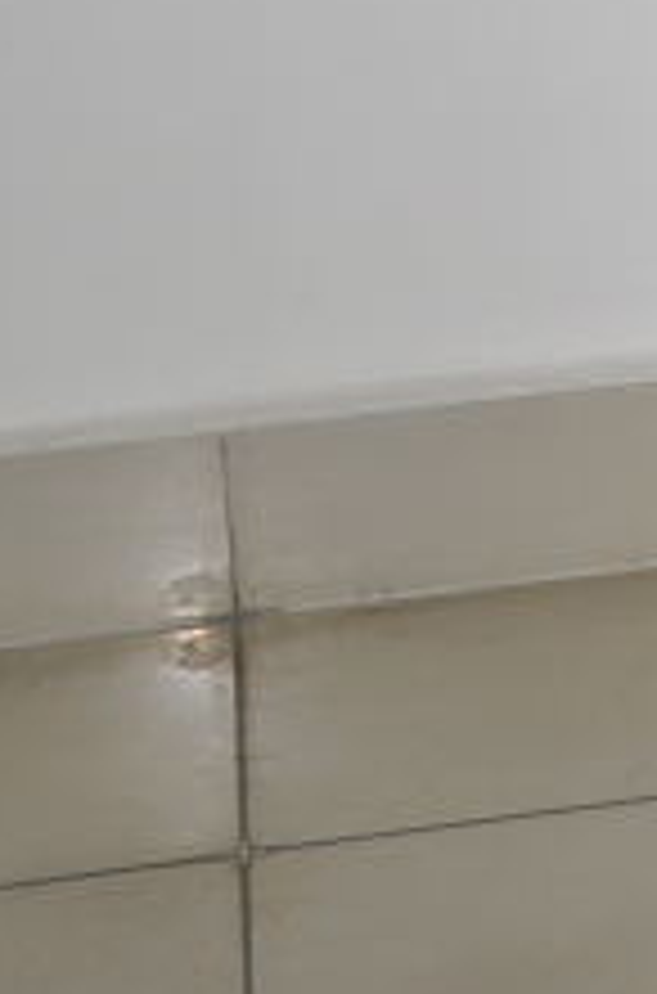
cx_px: 1220
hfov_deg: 6.8
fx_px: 5372
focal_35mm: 195
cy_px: -787
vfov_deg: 10.0
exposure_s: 1/125
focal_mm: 28
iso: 400
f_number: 5
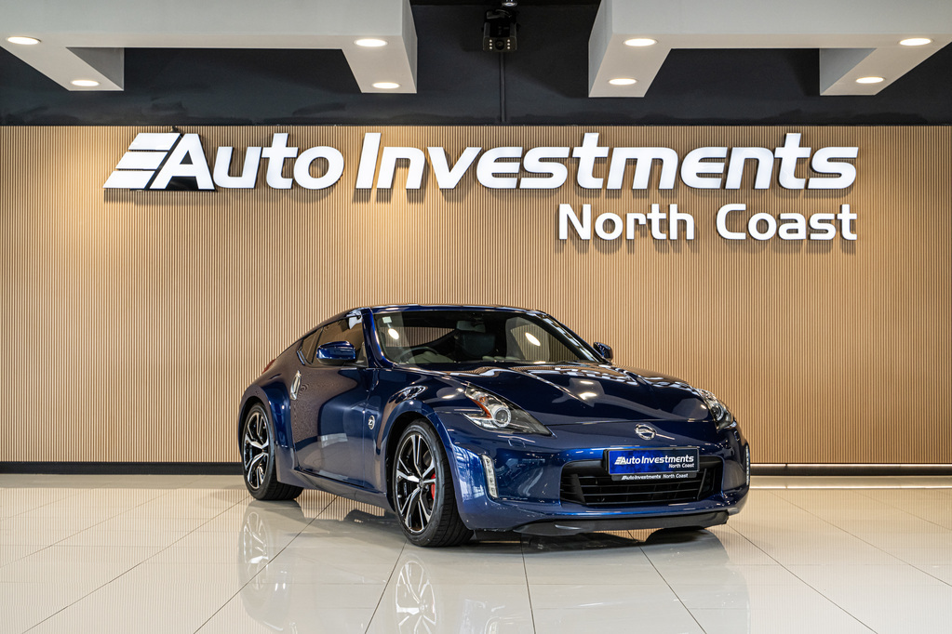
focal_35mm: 53
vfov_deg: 25.5
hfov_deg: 37.5
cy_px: 317
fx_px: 1401
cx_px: 476
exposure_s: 1/160
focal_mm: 53
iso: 640
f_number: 4.5
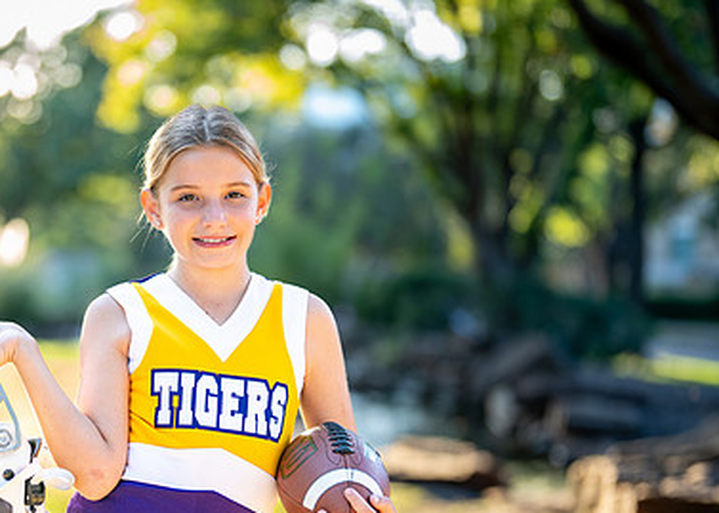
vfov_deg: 17.2
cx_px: 203
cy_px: 348
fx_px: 1694
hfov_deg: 23.8
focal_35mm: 83
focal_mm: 50
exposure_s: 1/500
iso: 250
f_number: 1.2
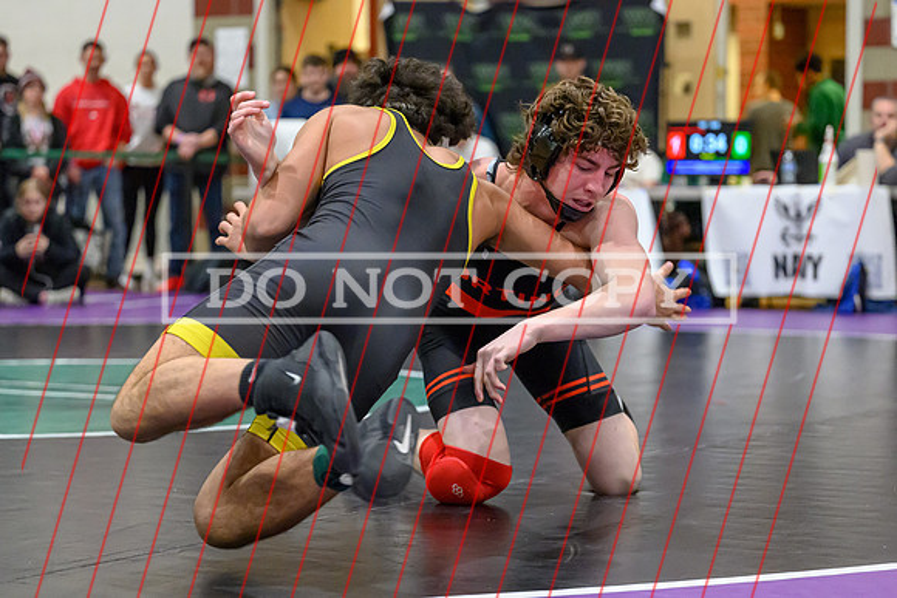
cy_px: 320
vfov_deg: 13.8
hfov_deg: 20.6
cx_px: 434
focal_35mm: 99
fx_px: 2468
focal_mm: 76
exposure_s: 1/800
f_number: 2.8
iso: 10000
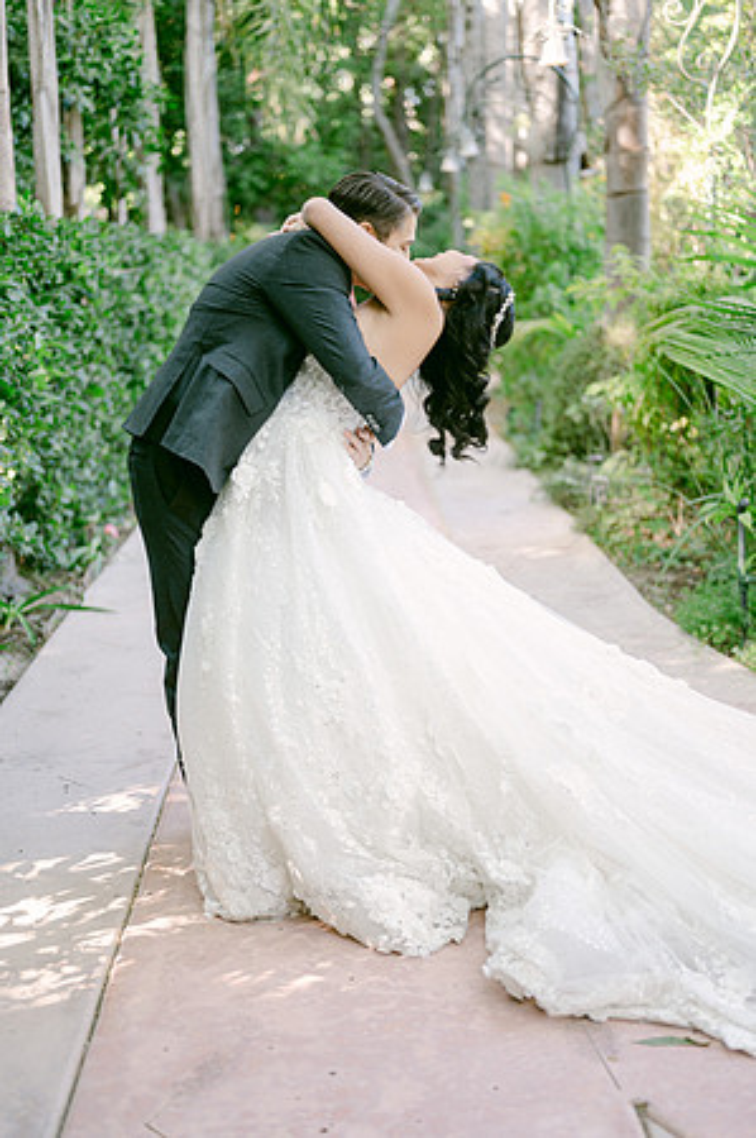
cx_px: 378
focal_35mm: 50
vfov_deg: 39.6
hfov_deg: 26.9
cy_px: 569
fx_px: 1579
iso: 160
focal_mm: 50
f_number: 2
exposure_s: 1/125
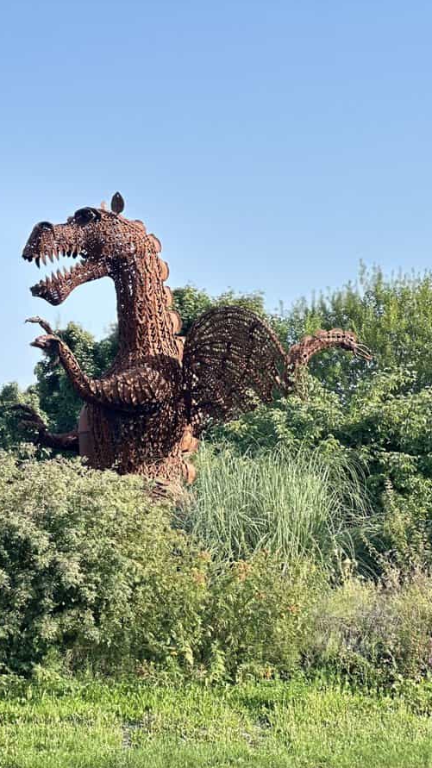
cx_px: -58
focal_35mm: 113
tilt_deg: +5.0
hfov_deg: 10.6
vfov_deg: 18.9
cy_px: 384
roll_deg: +1.1
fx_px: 2302
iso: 32
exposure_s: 1/162
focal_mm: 9
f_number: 2.8
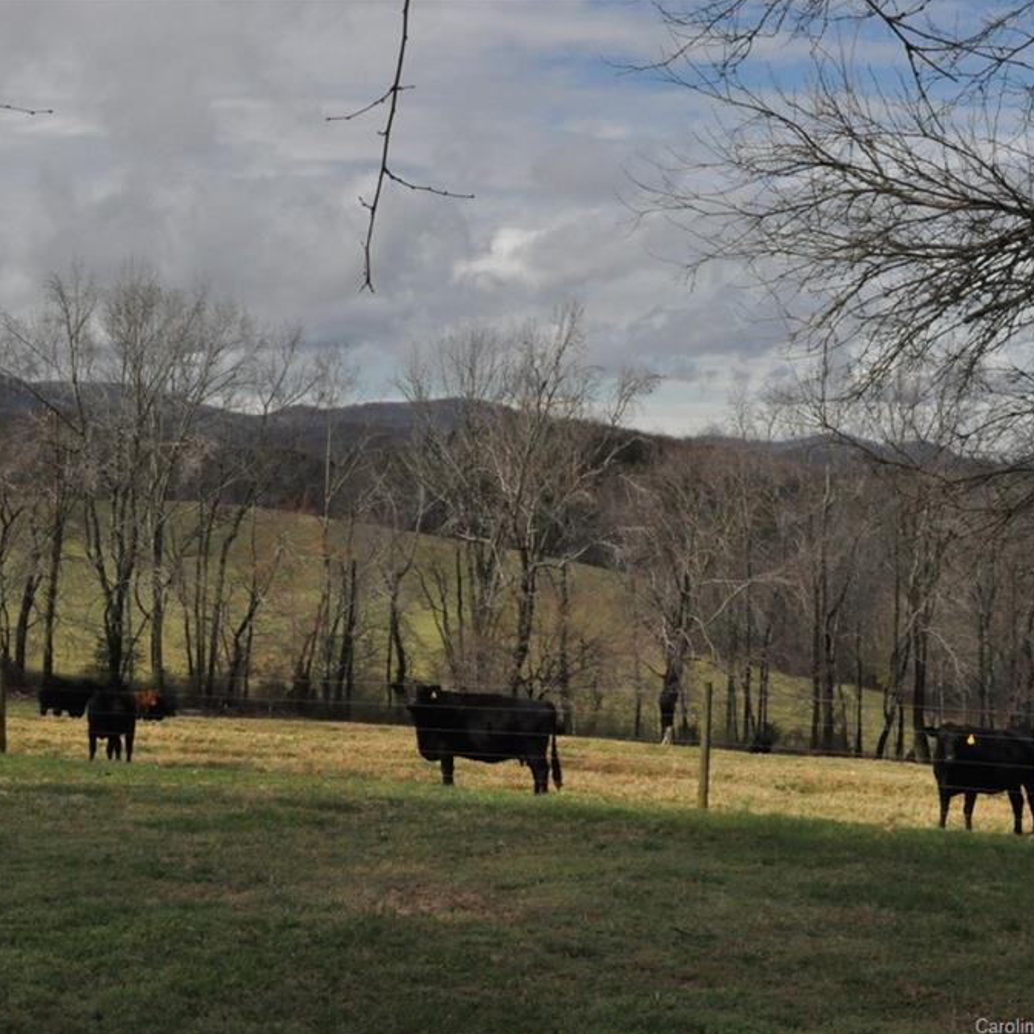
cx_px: 355
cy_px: 519
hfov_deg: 27.6
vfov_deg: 27.7
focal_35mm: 62
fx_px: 2095
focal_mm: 32
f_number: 20
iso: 2500
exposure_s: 1/400
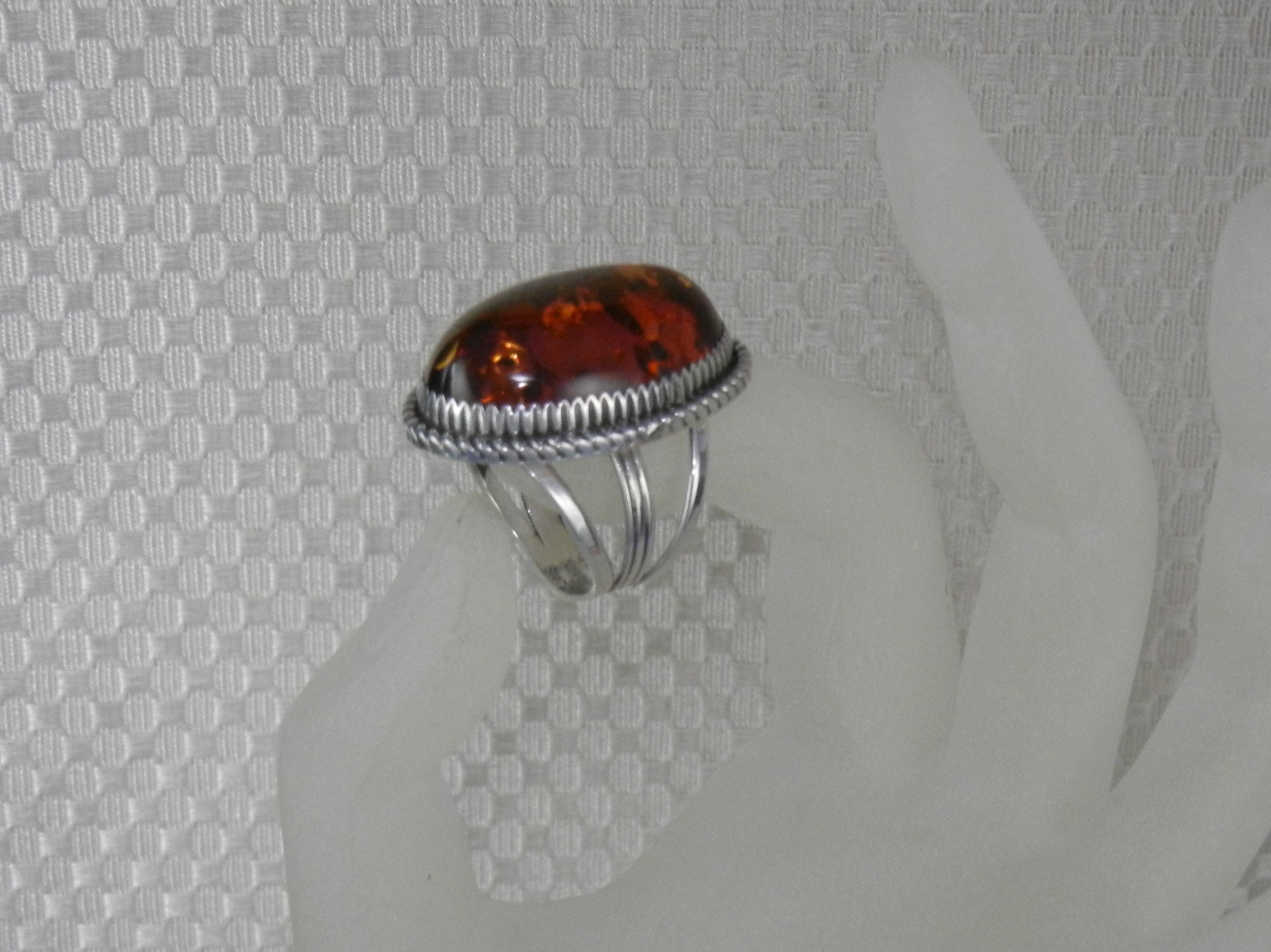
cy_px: 476
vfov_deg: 24.8
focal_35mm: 59
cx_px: 636
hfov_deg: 32.7
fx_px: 2166
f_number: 8
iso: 632
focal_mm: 10.6
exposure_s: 1/30
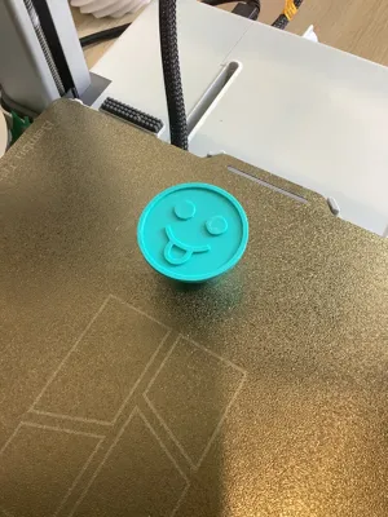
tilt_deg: -63.3
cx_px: 194
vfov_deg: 58.4
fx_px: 463
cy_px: 258
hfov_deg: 45.4
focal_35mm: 31
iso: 80
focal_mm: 3.3
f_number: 2.4
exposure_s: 1/50
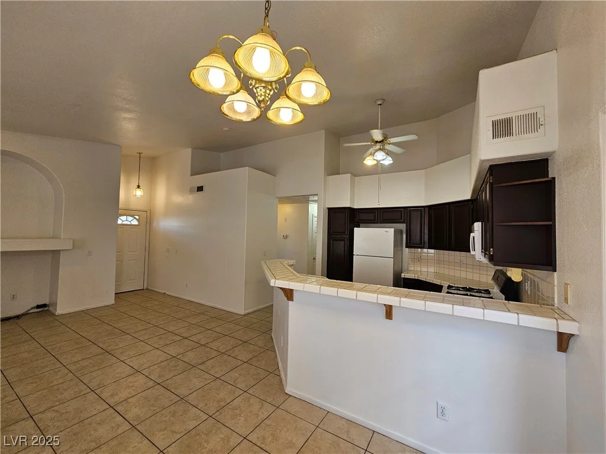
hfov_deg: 106.2
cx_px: 303
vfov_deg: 89.9
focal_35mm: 13
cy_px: 227
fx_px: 228
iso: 64
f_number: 2.2
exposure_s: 1/60
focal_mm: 2.2
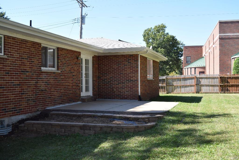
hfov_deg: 45.0
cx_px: 120
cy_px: 80
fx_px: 289
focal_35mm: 44
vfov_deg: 30.9
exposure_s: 1/160
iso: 100
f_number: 6.3
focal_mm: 29
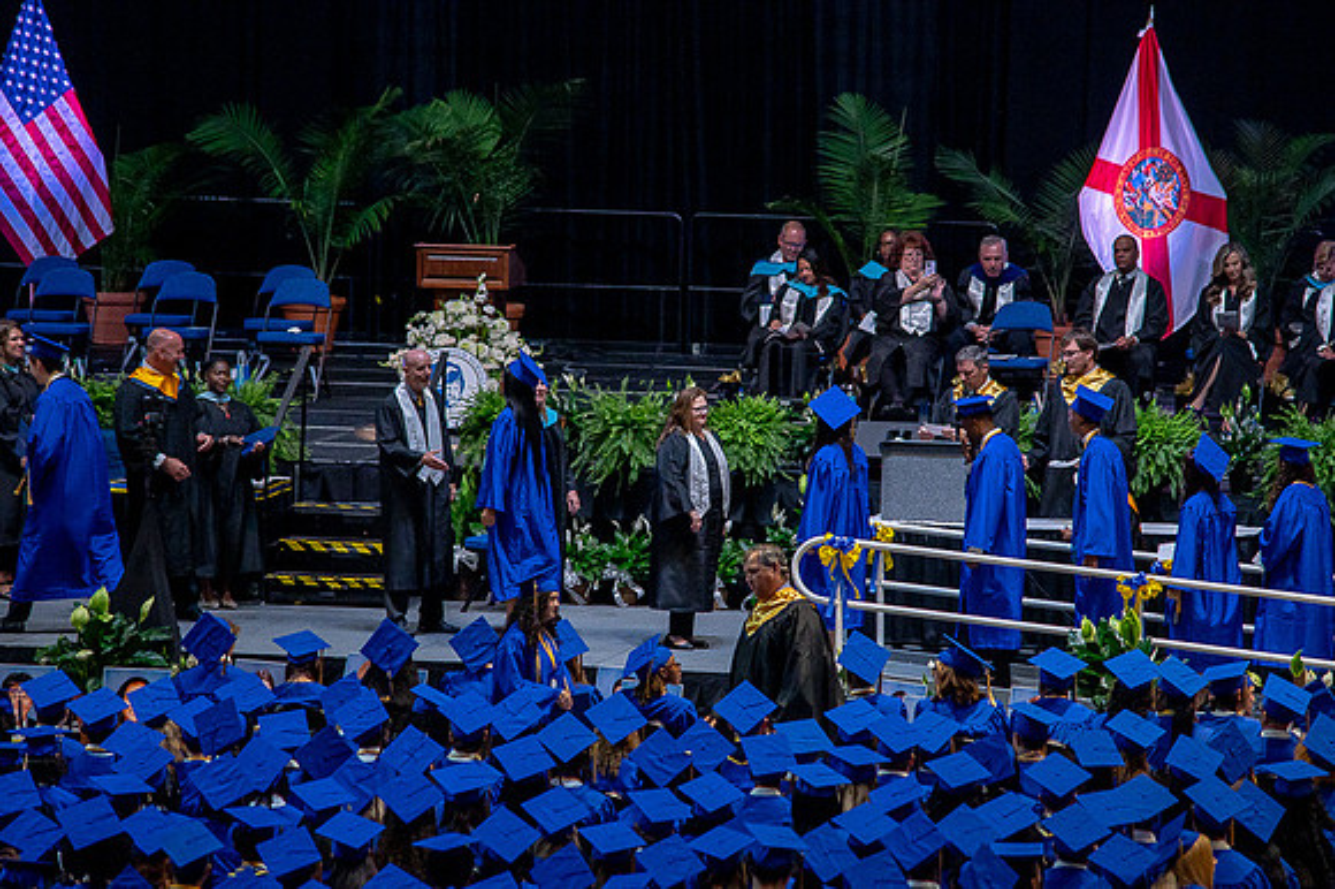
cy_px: 444
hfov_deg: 8.2
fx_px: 9265
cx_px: 668
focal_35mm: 250
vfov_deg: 5.5
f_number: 5.6
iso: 1600
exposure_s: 1/200
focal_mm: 250
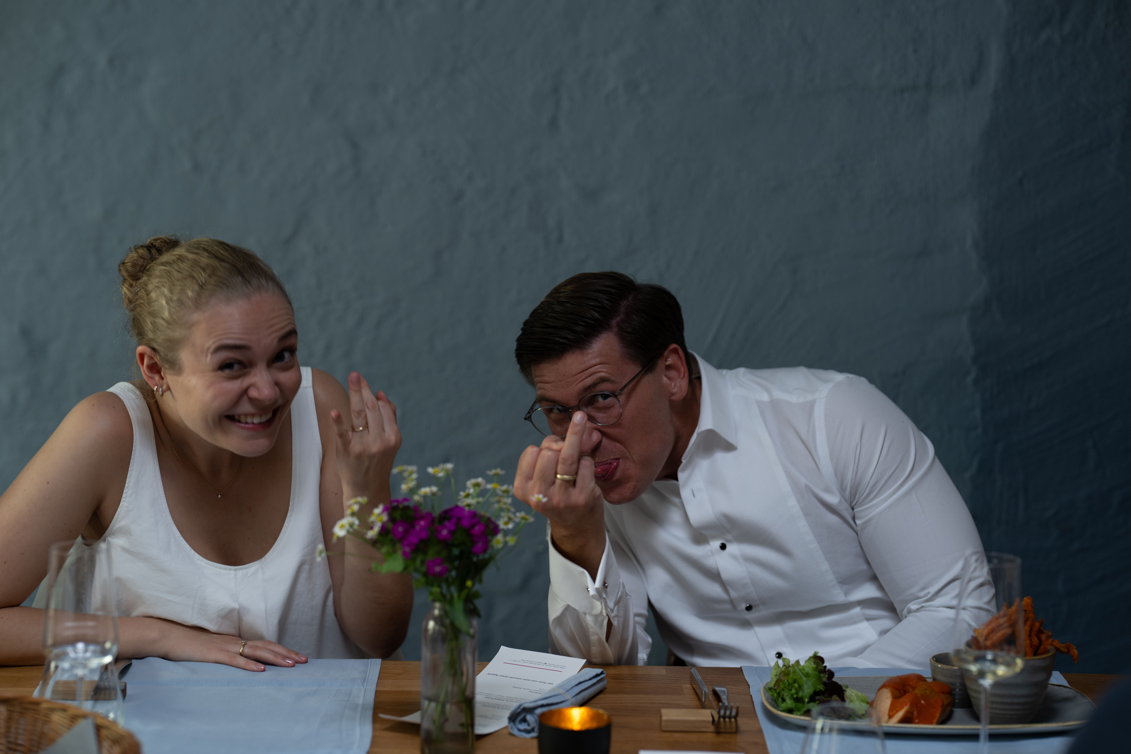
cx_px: 566
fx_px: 2670
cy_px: 377
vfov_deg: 16.1
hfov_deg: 23.9
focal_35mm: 85
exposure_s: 1/80
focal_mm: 85
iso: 160
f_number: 2.2
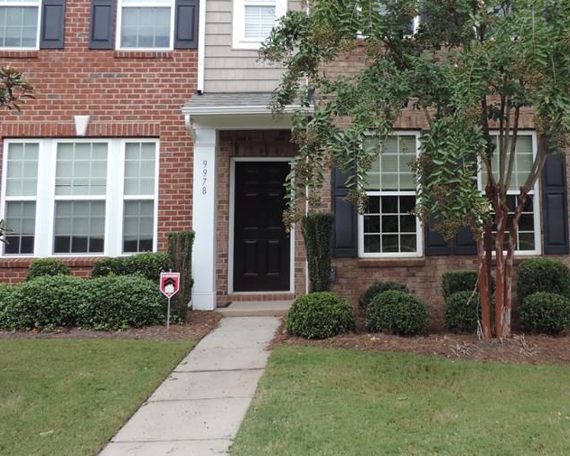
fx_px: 641
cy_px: 132
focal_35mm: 38
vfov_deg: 38.5
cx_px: 373
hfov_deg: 47.3
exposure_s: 1/200
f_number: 3
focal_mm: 4.3
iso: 80
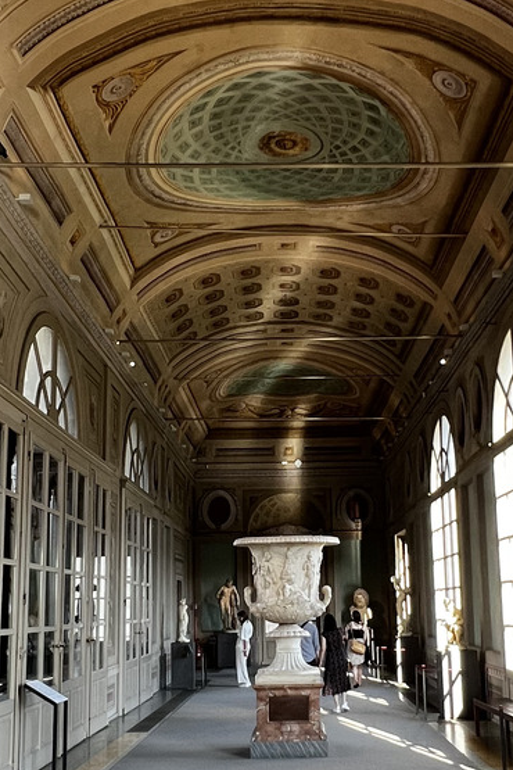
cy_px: 440
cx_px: 281
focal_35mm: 39
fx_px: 834
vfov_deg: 49.4
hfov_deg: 34.2
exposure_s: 1/121
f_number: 1.8
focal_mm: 1.57
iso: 125
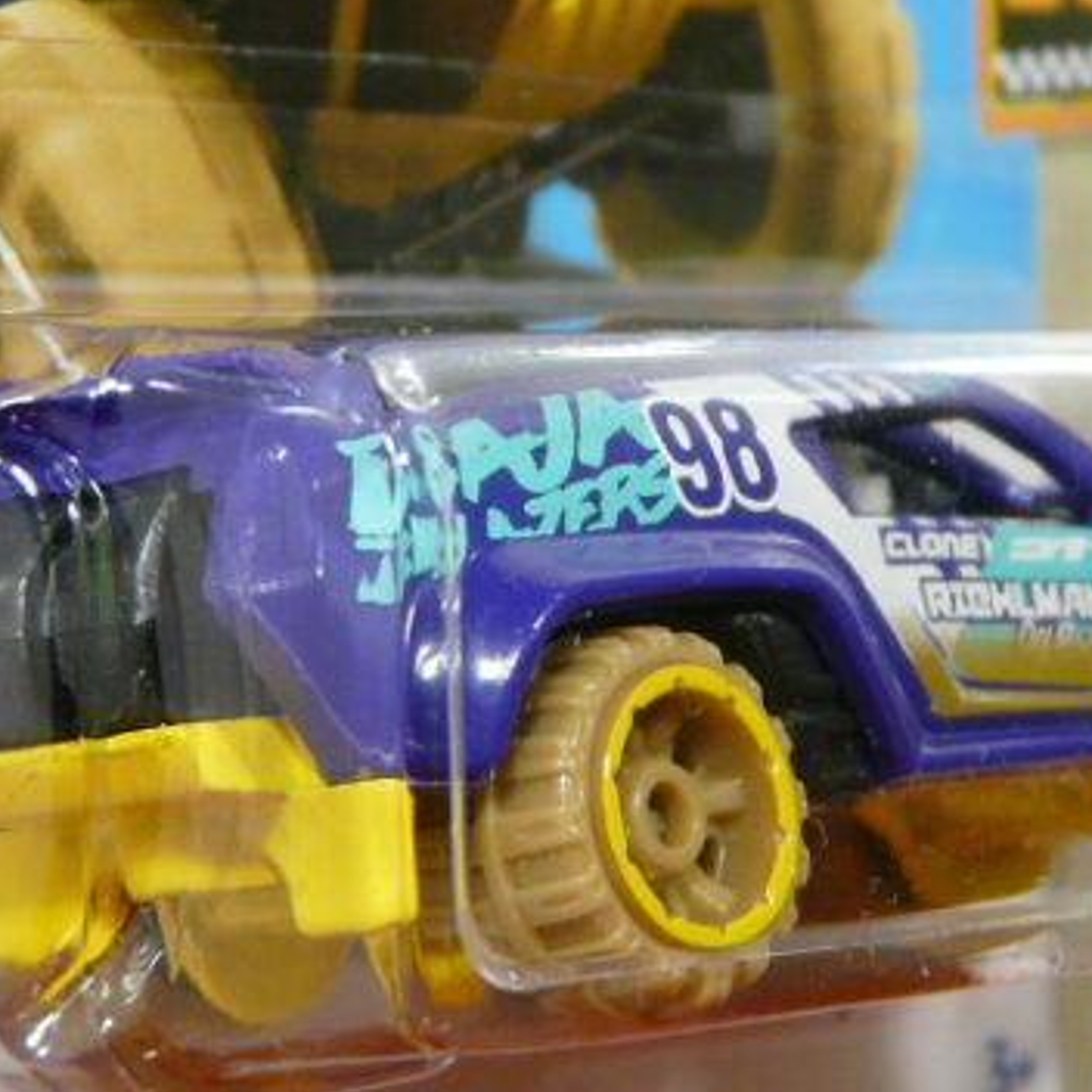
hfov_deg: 11.1
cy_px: 450
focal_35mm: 158
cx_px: 670
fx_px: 5639
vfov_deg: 11.1
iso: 160
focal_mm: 10.8
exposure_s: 1/50
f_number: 3.2
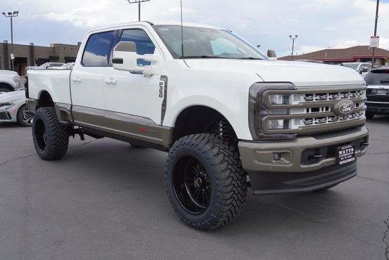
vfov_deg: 36.9
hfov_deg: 53.1
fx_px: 389
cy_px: 130
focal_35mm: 36
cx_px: 194
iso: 100
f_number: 7.1
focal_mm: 24
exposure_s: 1/160
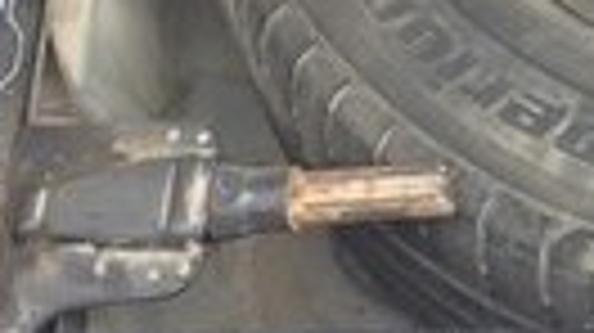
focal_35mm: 158
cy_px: -340
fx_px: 2487
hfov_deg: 12.9
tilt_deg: -57.2
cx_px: 914
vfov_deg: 7.4
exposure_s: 1/128
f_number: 2.2
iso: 32
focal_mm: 4.15
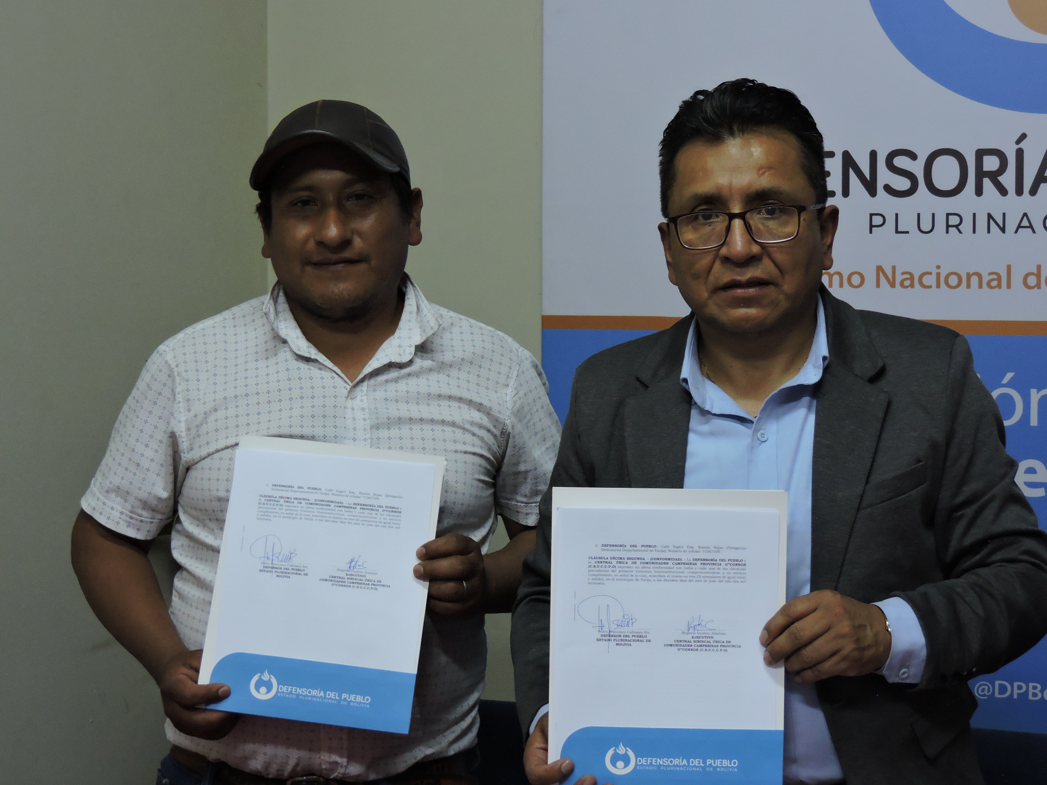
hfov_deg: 27.8
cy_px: 392
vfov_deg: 21.0
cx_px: 524
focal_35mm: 70
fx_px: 2117
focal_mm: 12.5
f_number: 3.9
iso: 640
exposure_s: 1/15
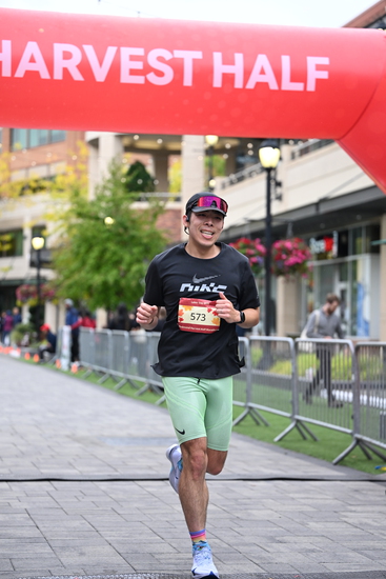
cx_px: 193
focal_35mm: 82
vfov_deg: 24.8
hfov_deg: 16.7
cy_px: 290
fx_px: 1318
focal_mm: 82
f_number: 2.8
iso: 1000
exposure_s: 1/1600
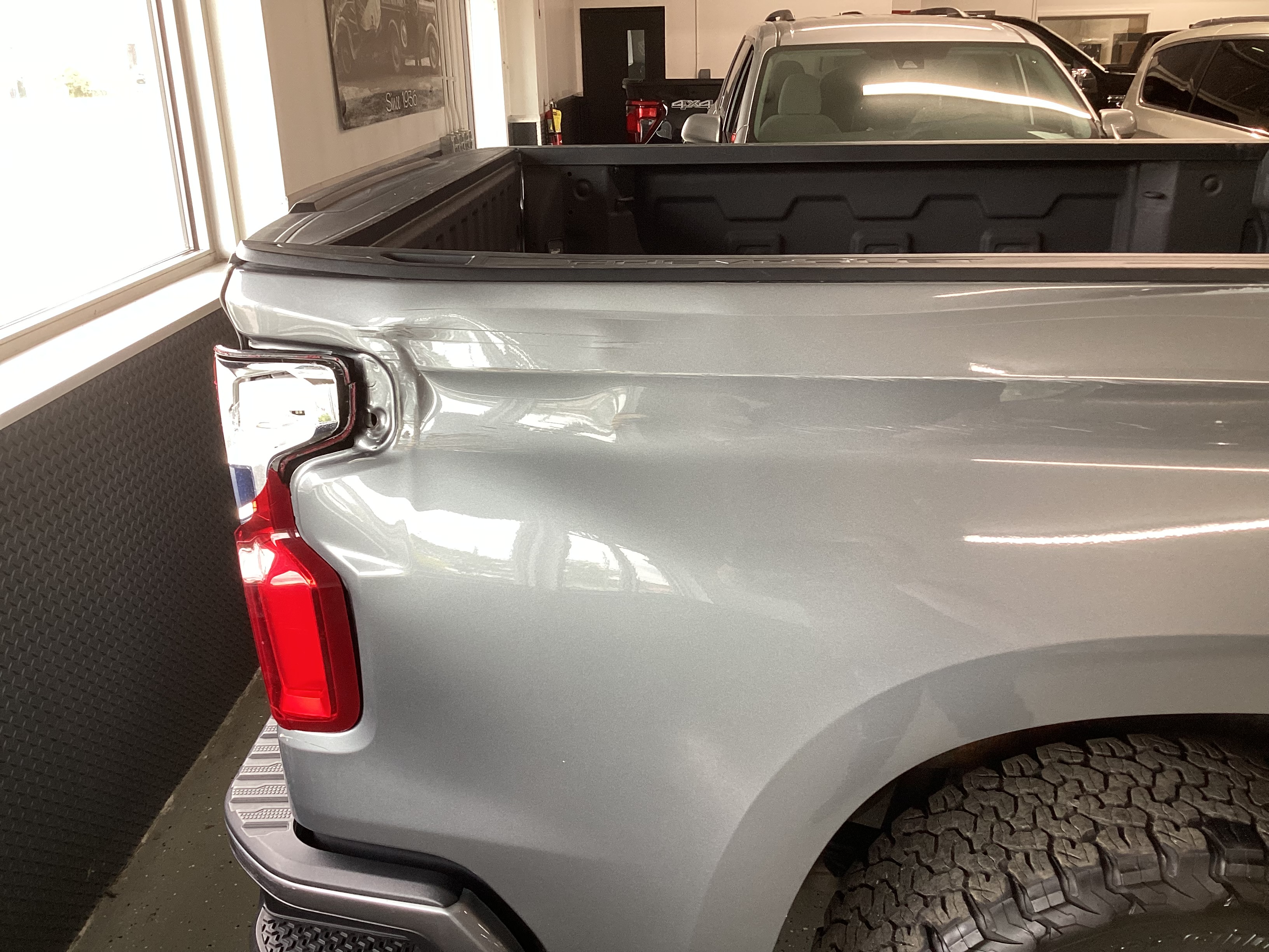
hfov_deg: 58.4
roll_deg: -0.7
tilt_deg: -21.9
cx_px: 634
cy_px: 476
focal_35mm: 31
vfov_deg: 45.4
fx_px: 1136
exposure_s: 1/50
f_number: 2.4
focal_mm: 3.3
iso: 64
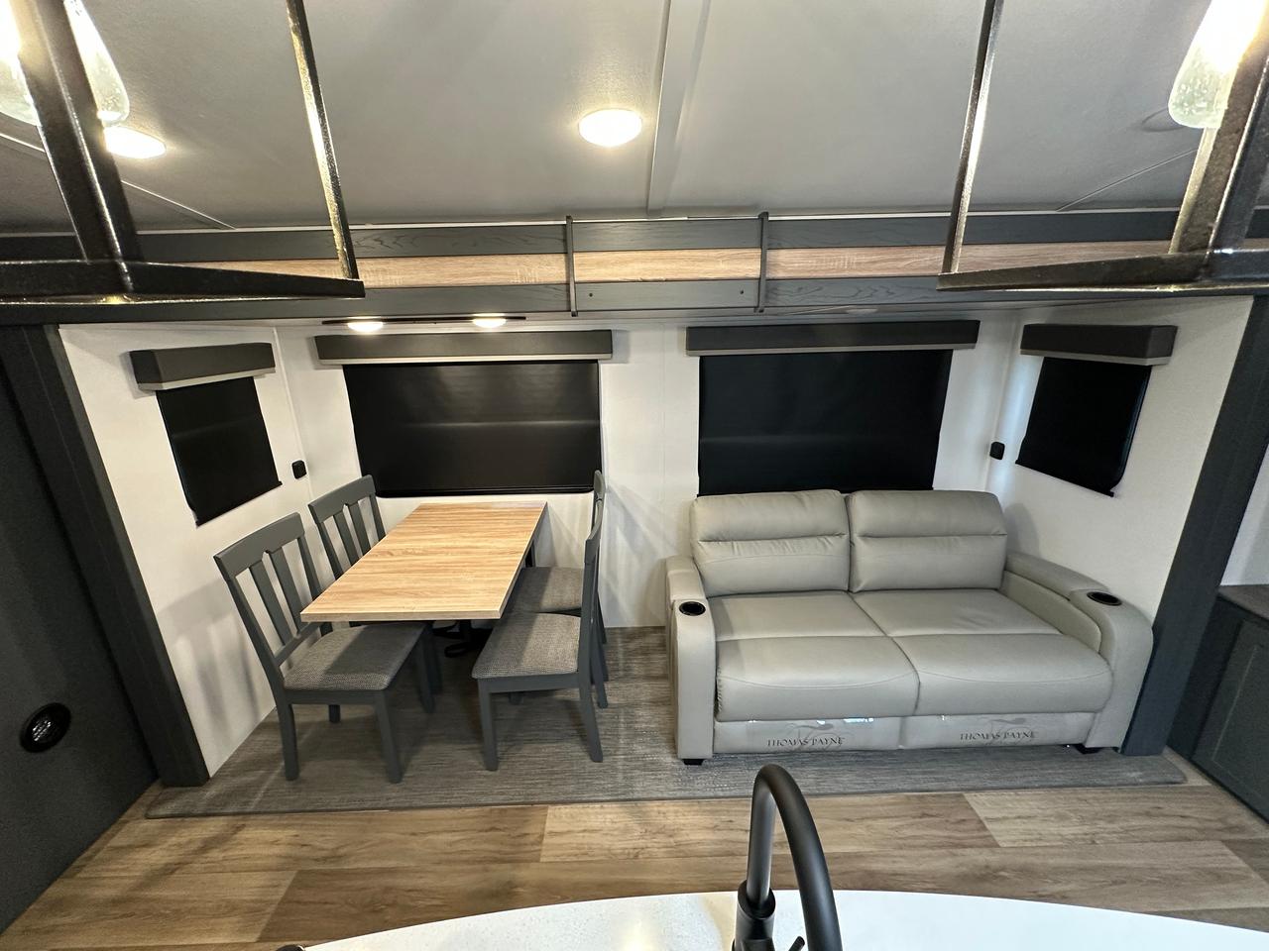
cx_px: 634
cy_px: 476
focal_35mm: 14
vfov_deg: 85.7
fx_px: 513
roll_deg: +0.0
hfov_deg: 102.1
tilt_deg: -17.0
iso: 320
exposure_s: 1/60
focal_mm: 2.22
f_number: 2.2
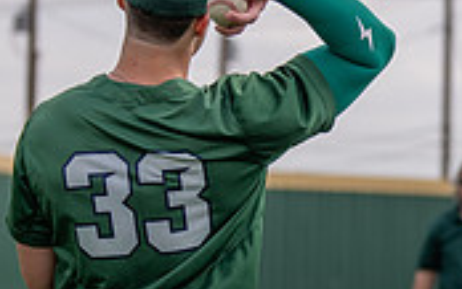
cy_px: 376
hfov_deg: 8.0
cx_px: 313
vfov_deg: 5.0
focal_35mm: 261
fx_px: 3288
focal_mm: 70
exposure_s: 1/2000
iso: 125
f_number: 2.8
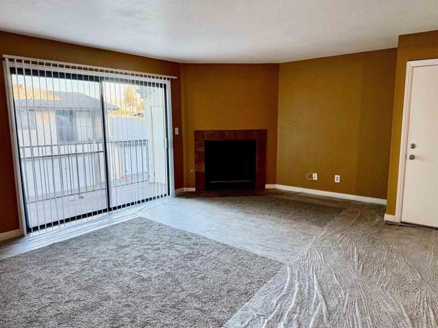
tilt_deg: -8.3
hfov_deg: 71.6
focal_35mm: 24
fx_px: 304
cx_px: 219
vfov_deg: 56.8
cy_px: 164
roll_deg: +0.4
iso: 200
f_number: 1.78
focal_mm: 6.76
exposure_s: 1/120
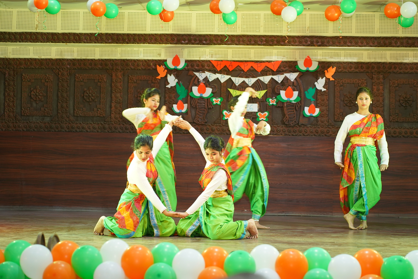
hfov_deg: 27.0
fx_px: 871
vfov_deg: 18.2
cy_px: 140
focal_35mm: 75
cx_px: 209
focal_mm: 75
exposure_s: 1/100
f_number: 3.5
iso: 1000
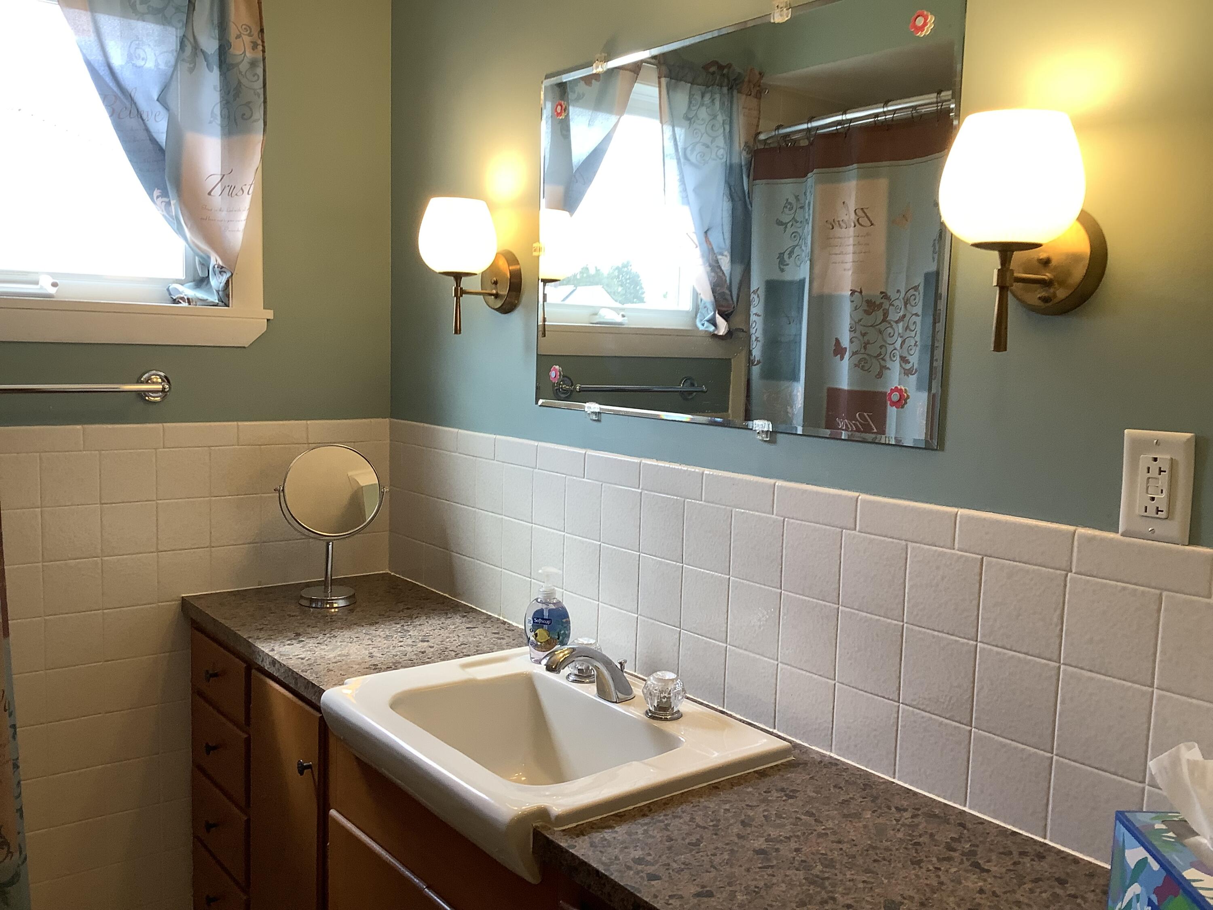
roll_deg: -3.4
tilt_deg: -5.8
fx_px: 1086
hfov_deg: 58.4
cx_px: 606
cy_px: 455
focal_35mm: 31
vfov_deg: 45.4
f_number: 2.4
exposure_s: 1/60
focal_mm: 3.3
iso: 50
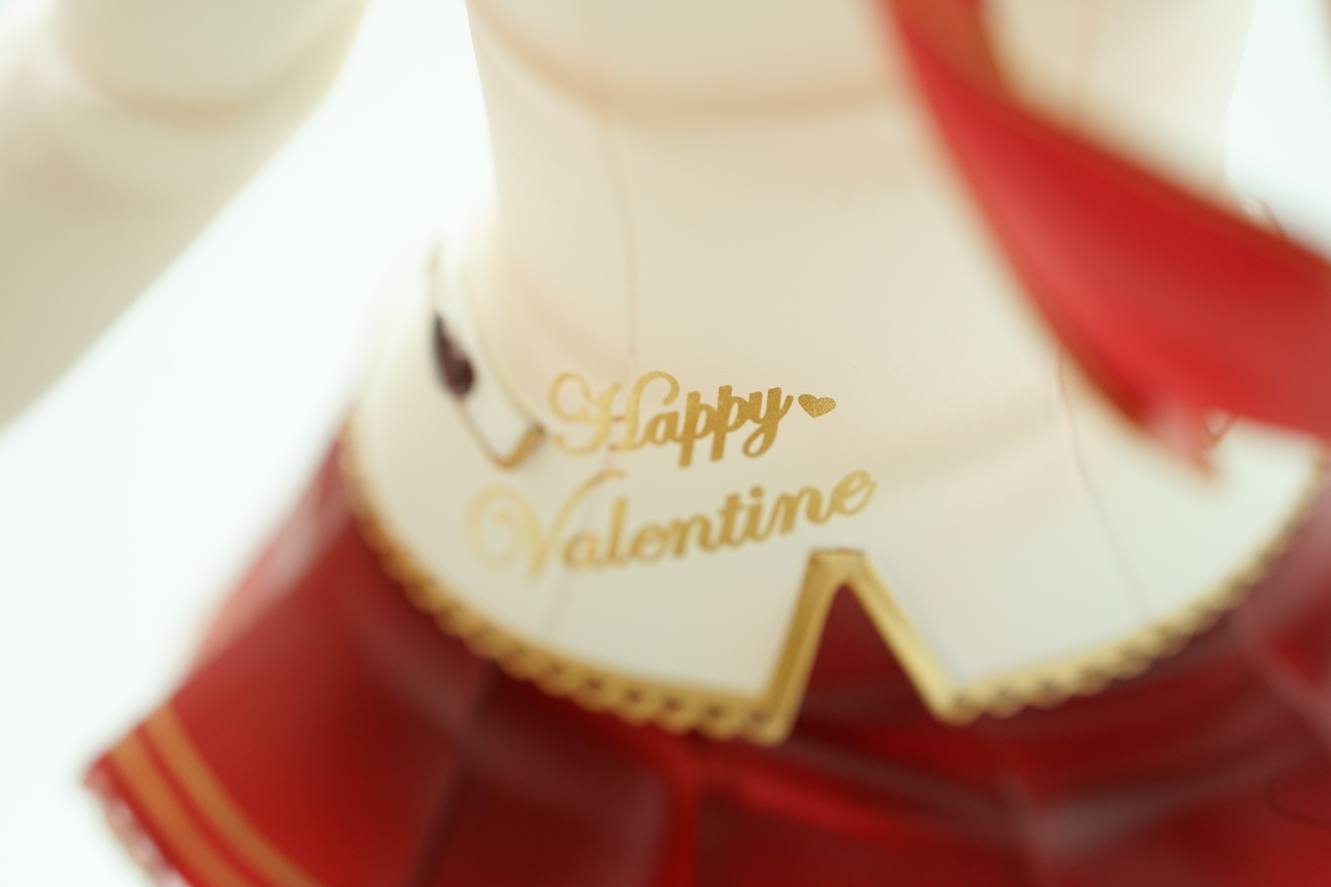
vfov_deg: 27.0
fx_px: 1848
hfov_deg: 39.6
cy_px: 444
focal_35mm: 50
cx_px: 666
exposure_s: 1/60
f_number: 5.6
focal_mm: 50
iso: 1000
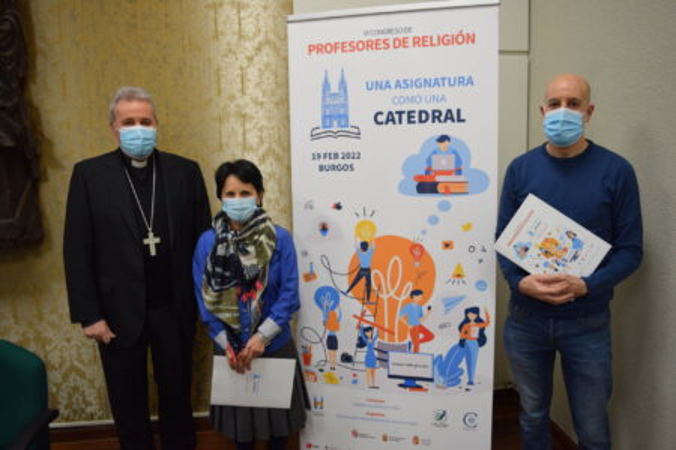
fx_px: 507
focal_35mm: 27
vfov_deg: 47.9
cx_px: 338
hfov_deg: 67.4
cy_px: 225
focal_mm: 18
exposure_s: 1/60
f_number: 4
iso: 640
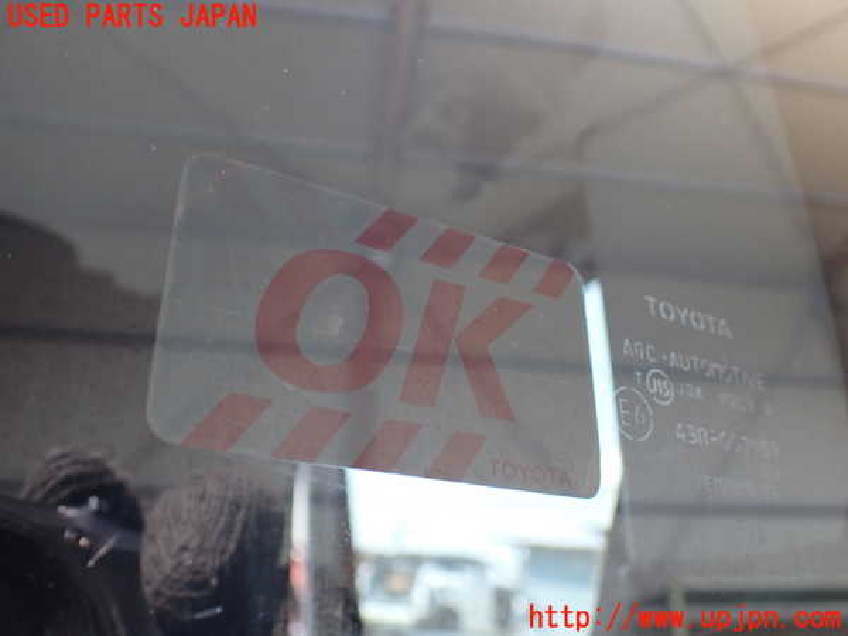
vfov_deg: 46.8
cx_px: 424
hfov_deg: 60.0
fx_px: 735
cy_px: 318
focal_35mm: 30
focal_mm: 5.4
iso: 250
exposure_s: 1/125
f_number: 2.3
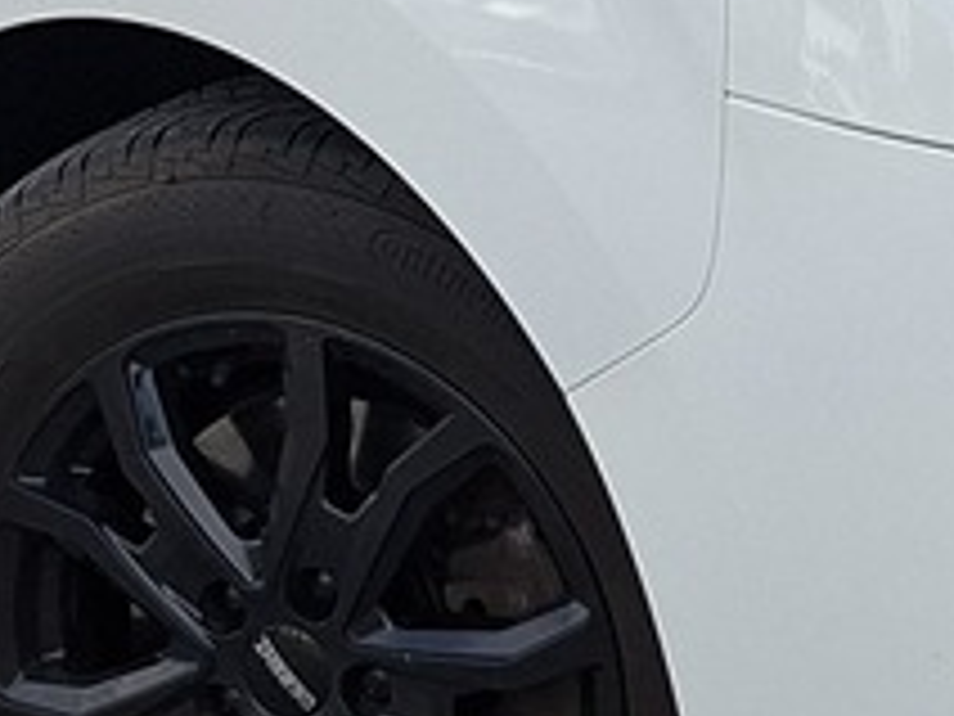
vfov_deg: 9.2
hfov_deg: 12.6
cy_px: -450
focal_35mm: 156
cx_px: 338
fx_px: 4299
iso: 40
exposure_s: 1/929
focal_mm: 5.54
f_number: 1.8
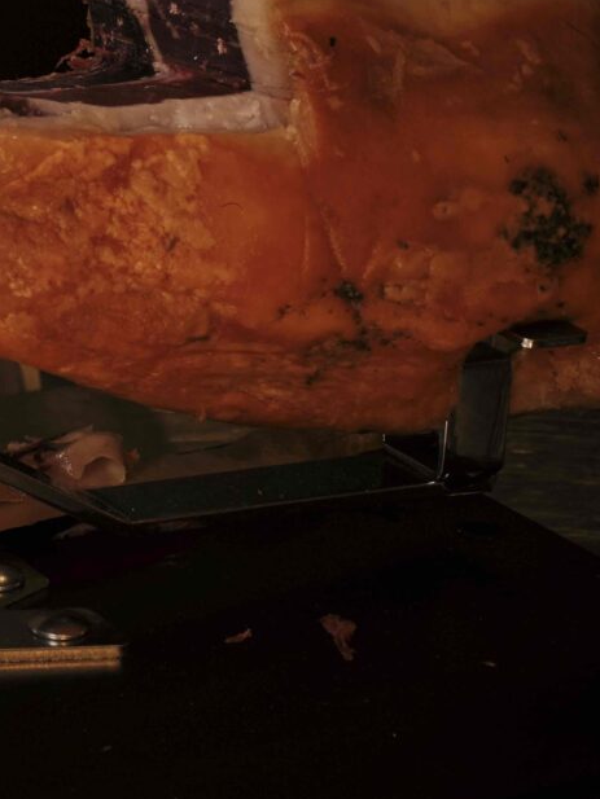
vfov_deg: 12.7
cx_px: -540
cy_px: -654
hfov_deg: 9.9
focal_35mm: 141
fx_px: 3257
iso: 1600
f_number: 5.6
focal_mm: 42.5
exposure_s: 1/125
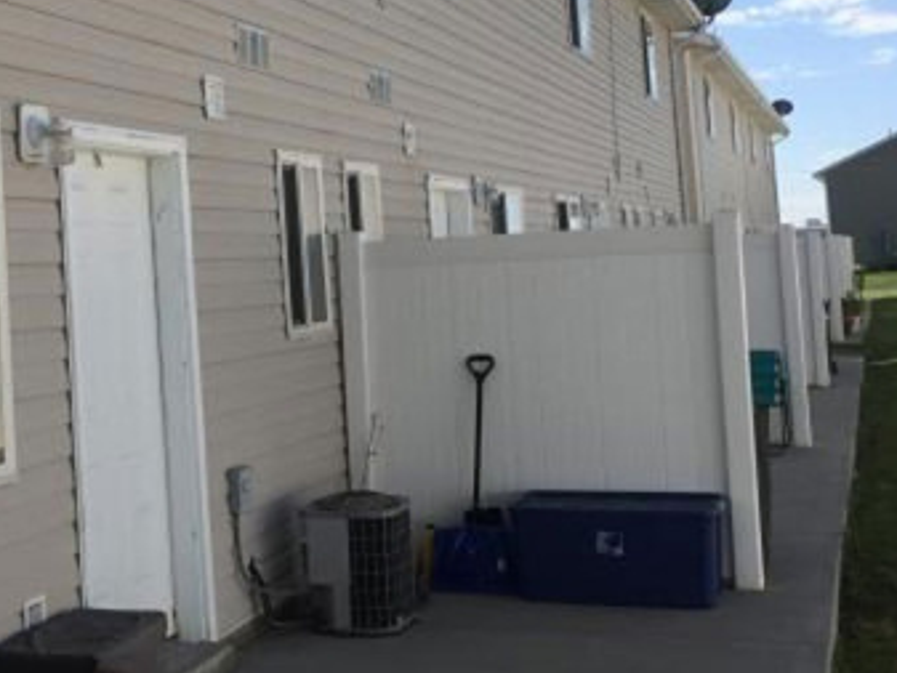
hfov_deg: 34.6
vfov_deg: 26.4
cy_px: 213
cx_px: 306
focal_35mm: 55
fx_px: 1426
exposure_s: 1/1883
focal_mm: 4.15
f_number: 2.2
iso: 32
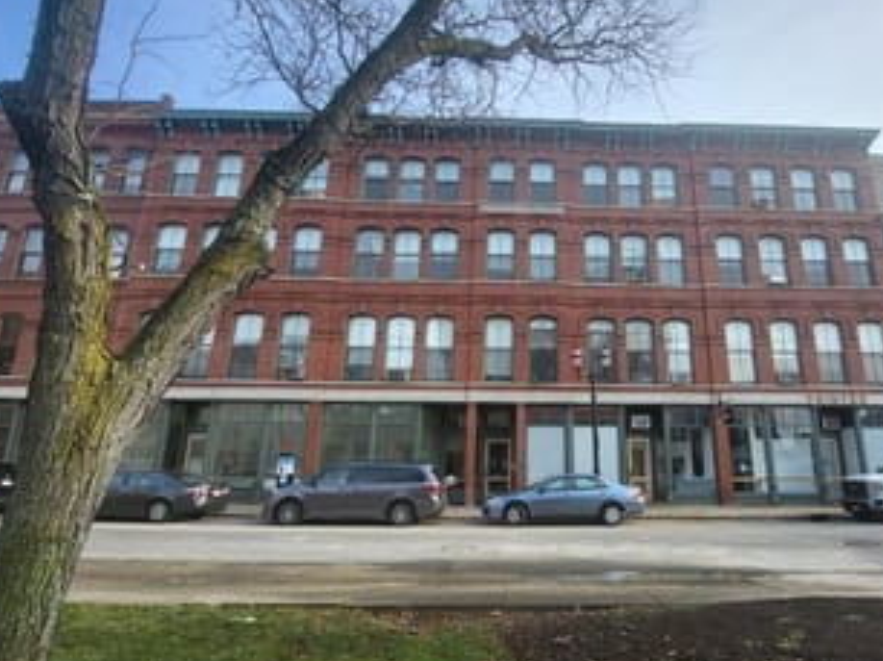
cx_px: 534
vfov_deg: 74.6
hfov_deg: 89.8
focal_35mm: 17
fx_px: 433
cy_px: 352
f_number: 2.2
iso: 32
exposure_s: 1/357
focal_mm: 1.74
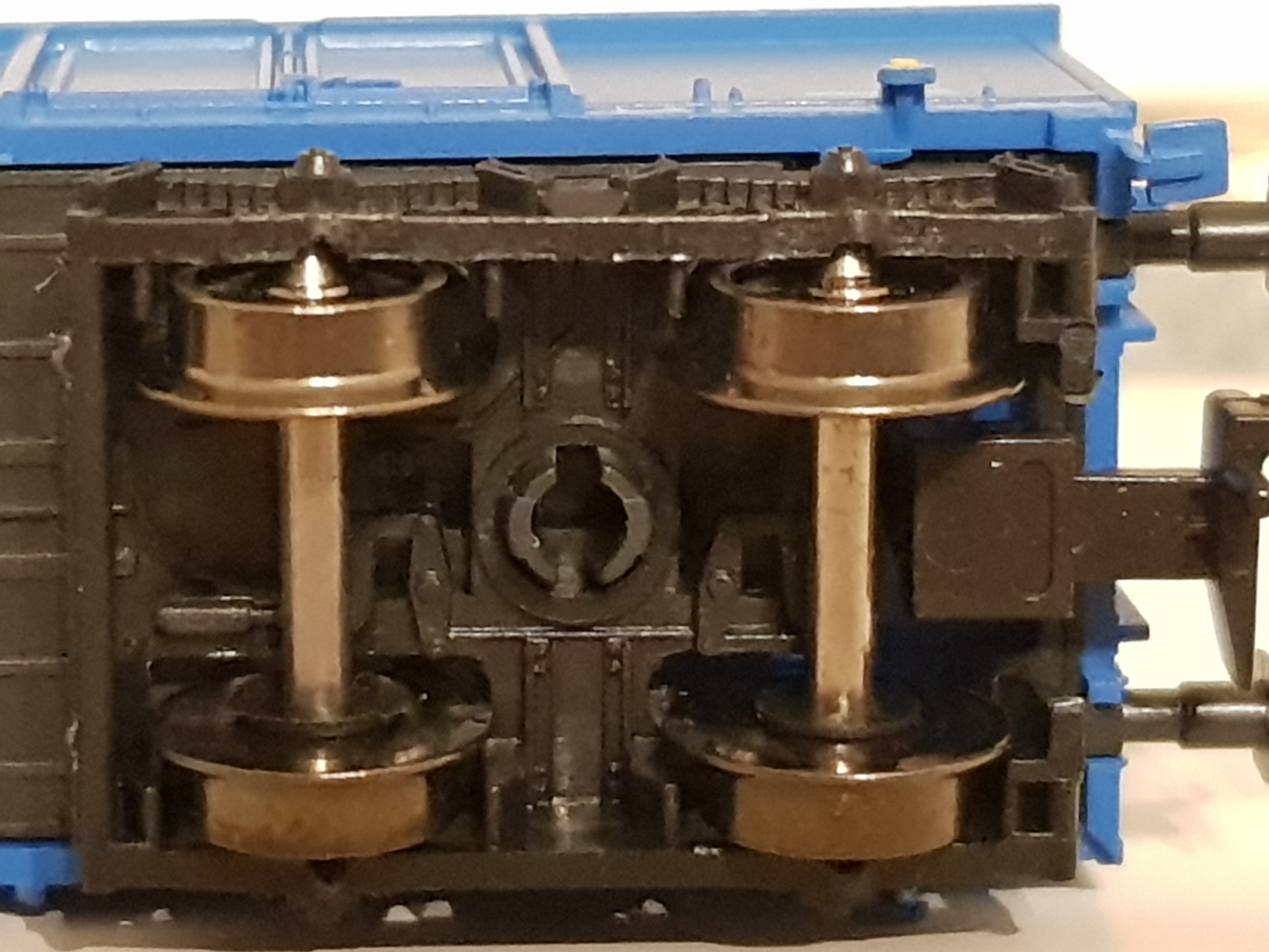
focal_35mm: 26
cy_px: 476
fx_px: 953
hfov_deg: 67.3
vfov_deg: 53.1
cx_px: 634
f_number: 1.7
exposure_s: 1/10
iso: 640
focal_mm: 4.2
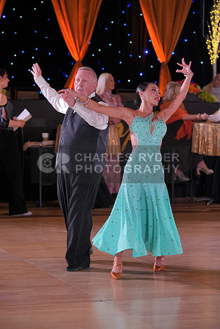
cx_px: 110
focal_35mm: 120
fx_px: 1099
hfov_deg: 11.4
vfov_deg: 17.1
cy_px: 164
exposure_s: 1/400
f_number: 4
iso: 1600
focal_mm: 120
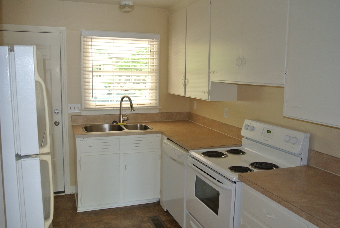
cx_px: 170
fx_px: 293
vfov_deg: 42.4
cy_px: 114
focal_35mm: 31
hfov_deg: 60.2
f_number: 3.8
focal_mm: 11.8
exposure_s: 1/60
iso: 640
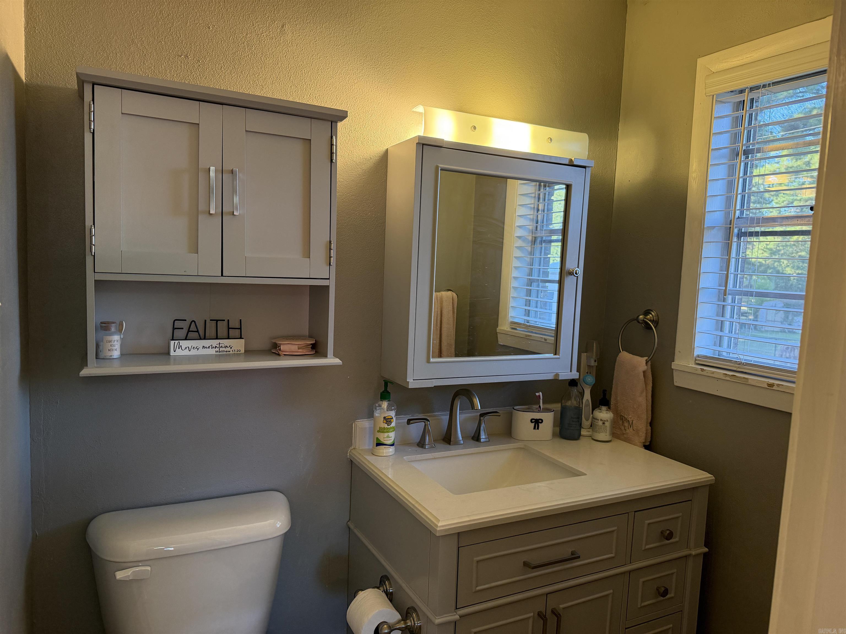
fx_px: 587
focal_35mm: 24
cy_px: 317
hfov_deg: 71.6
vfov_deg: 56.8
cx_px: 423
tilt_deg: -5.1
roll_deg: -2.4
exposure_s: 1/120
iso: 250
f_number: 1.78
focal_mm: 6.76
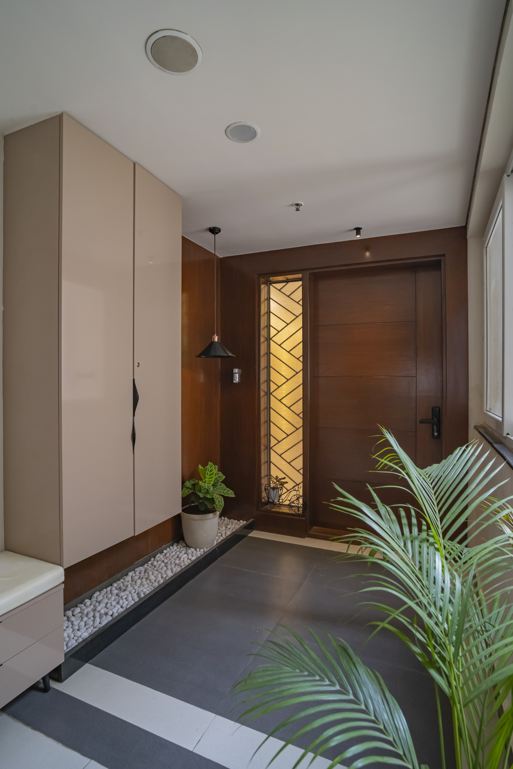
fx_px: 385
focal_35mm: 18
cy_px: 384
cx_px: 256
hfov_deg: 67.4
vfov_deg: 90.0
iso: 1000
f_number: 6.3
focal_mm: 18
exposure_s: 1/125
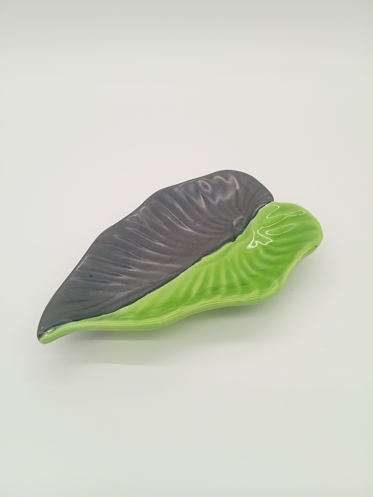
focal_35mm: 28
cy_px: 254
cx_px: 185
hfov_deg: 49.7
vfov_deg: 63.4
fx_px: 402
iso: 70
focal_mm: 3.98
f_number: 1.8
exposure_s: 1/100
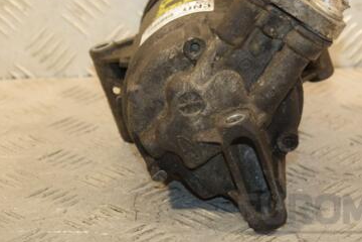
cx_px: 219
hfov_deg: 17.0
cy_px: 75
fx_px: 1207
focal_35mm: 120
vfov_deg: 11.4
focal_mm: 48
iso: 800
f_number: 5.6
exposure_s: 1/200
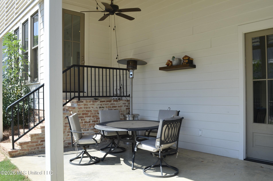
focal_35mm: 33
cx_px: 136
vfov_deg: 39.8
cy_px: 90
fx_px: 250
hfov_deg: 57.3
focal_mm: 22
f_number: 8
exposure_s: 1/250
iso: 160
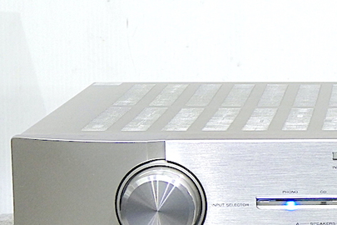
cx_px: 369
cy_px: 209
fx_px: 1825
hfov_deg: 10.4
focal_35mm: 195
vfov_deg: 7.0
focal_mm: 14.1
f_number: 4.7
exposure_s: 1/10
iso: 200
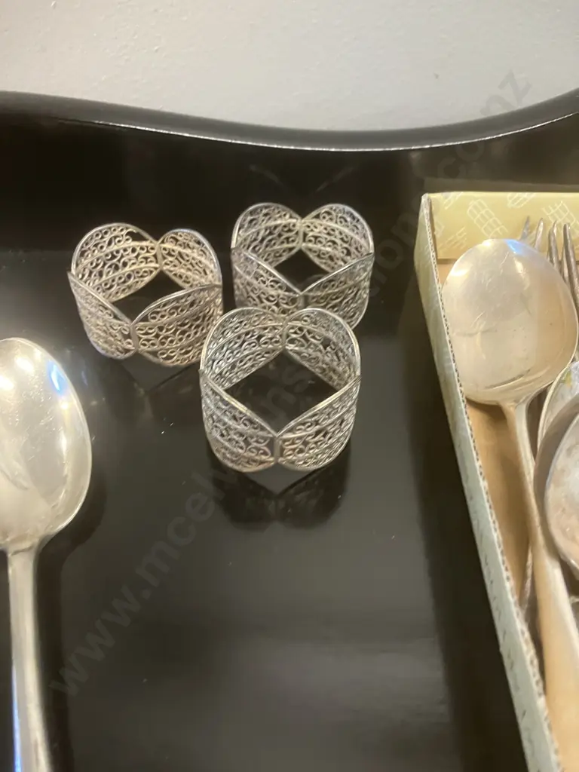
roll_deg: -4.2
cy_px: 386
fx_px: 624
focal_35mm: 28
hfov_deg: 49.7
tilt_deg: -44.0
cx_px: 290
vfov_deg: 63.4
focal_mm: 3.99
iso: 400
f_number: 1.8
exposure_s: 1/33
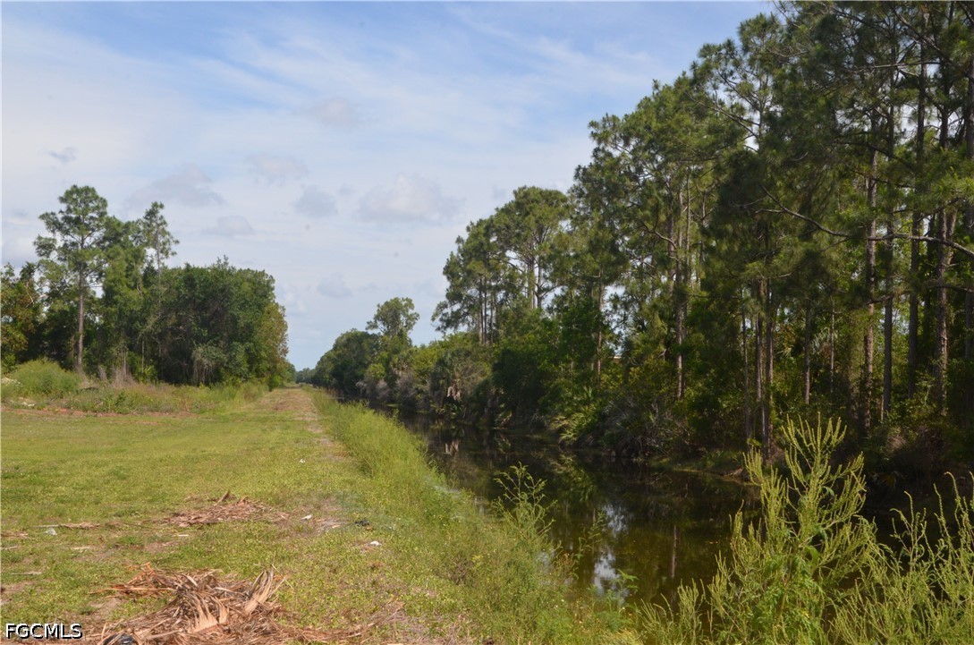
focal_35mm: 45
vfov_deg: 29.7
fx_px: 1215
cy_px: 322
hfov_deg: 43.7
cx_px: 487
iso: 800
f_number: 22
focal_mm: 30
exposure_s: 1/250
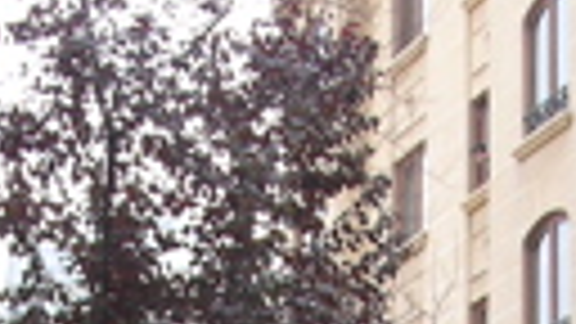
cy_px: 950
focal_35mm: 190
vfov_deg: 6.0
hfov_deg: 11.3
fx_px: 2902
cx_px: 396
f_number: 3.2
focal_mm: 8.9
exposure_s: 1/55.8
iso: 50
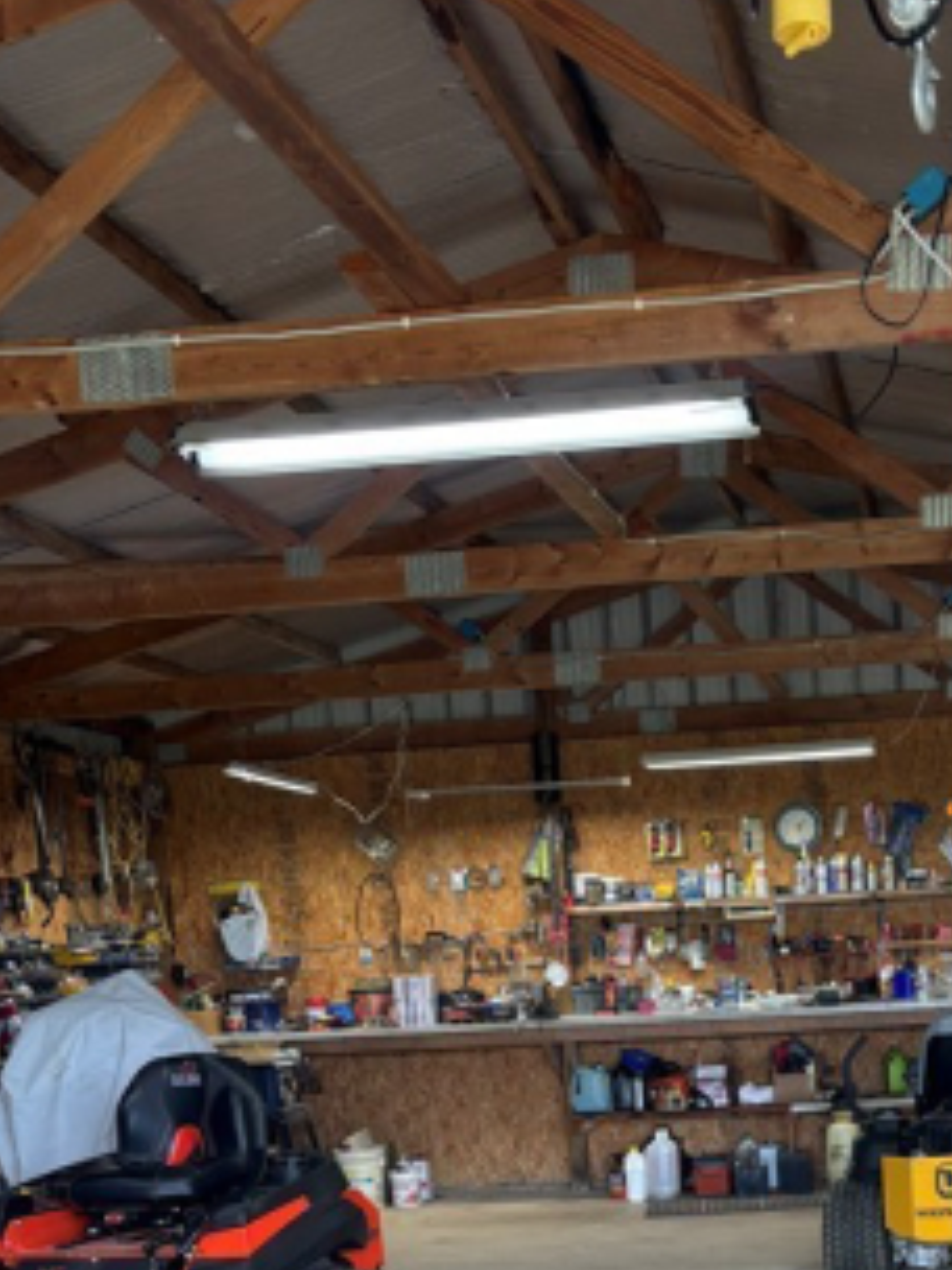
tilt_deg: -9.1
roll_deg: +2.5
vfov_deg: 31.0
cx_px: 768
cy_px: 1310
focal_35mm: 57
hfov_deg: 25.2
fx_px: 2090
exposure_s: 1/120
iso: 80
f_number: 1.6
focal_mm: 5.96
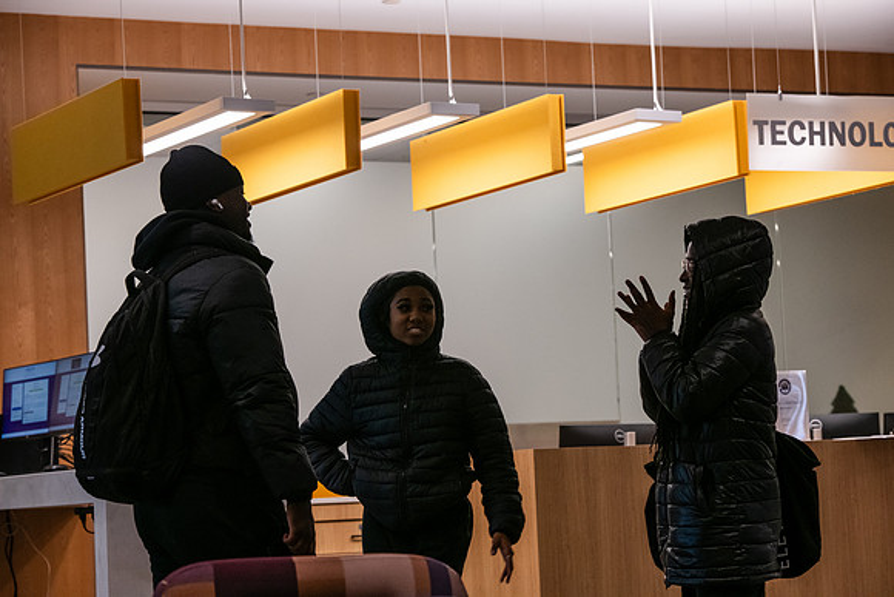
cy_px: 298
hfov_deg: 19.5
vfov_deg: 13.0
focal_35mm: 105
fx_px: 2608
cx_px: 447
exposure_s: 1/250
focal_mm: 105
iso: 1600
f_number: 6.3
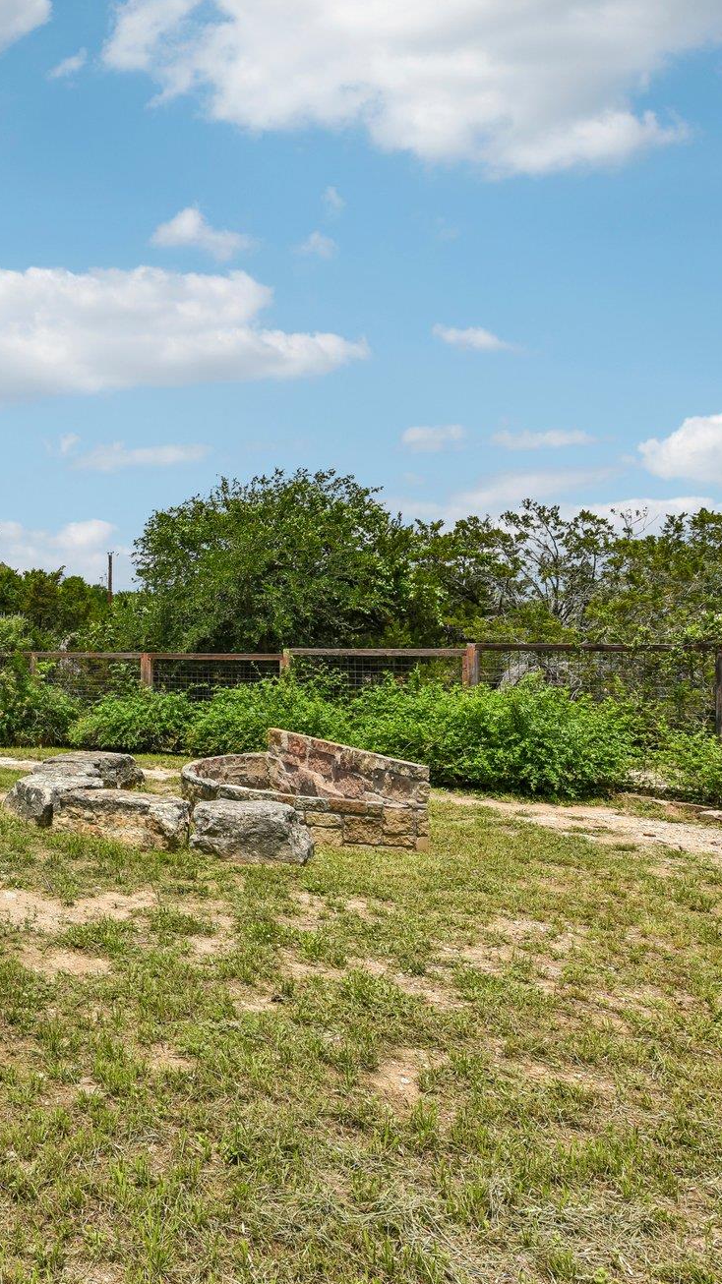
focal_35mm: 23
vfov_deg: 78.7
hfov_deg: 40.3
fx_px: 783
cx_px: -69
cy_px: 639
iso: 100
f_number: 8
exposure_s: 1/400
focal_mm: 14
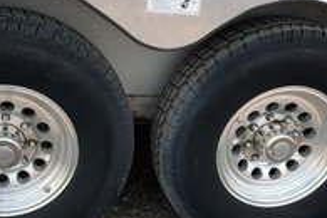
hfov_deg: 32.3
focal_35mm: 62
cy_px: 134
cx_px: 131
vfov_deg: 21.9
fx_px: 563
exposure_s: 1/759
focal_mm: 3
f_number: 1.8
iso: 25
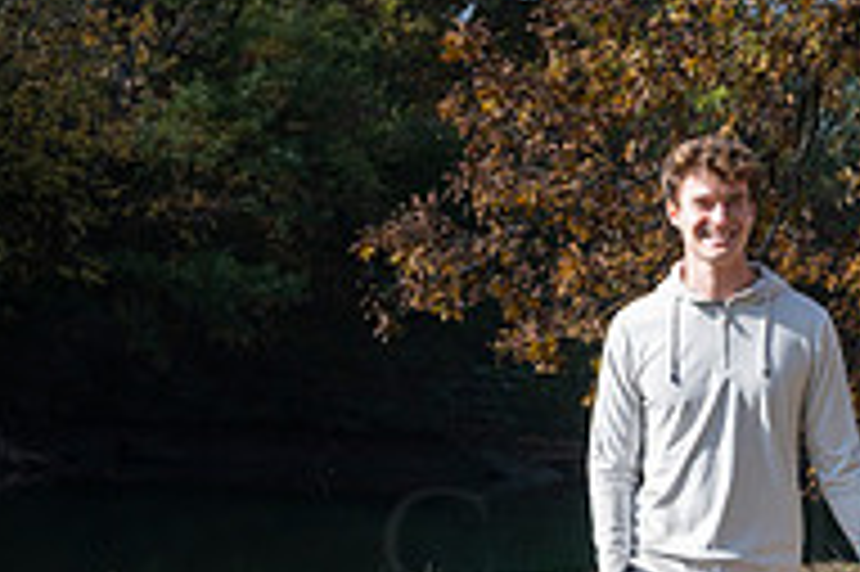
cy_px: 782
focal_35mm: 180
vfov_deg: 7.5
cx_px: 1227
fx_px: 4296
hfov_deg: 11.1
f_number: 8
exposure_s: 1/640
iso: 400
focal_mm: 57
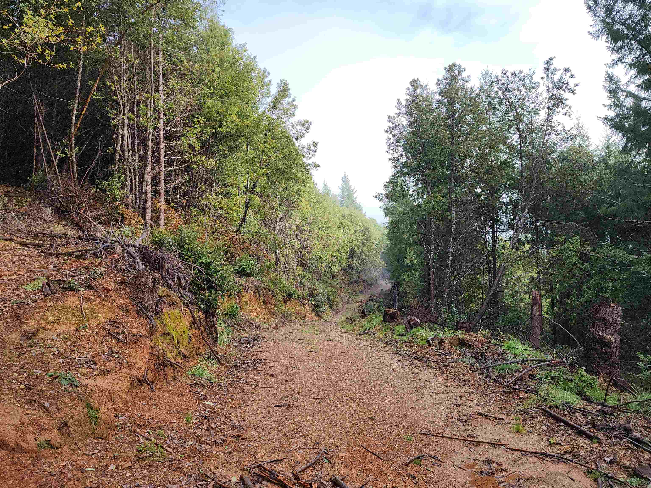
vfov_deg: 58.9
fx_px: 433
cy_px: 244
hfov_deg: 73.9
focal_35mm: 23
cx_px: 326
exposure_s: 1/159
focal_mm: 6.4
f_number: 1.8
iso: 12
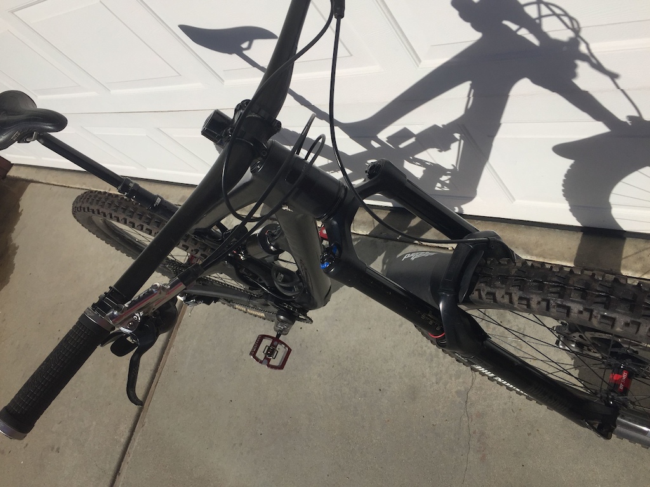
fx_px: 545
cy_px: 244
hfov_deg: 61.7
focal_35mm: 29
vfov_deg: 48.2
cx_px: 325
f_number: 2.2
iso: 32
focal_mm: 4.15
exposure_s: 1/4950
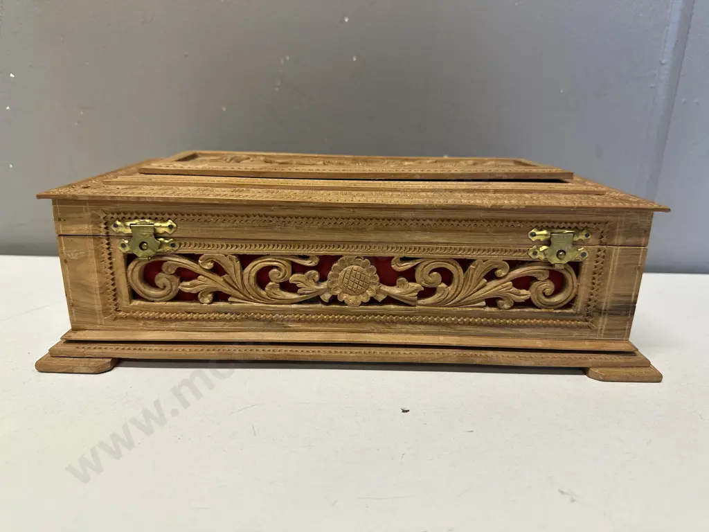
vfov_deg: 56.8
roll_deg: -1.7
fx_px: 492
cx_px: 354
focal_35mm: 24
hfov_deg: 71.6
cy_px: 266
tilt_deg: -17.2
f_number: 1.78
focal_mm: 6.86
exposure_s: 1/100
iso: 125
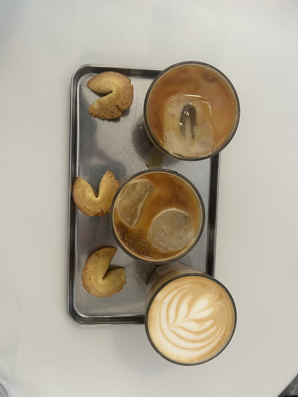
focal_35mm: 26
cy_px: 198
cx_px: 149
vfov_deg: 67.3
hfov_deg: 53.1
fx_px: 298
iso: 100
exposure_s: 1/50
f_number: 1.5
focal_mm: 5.7
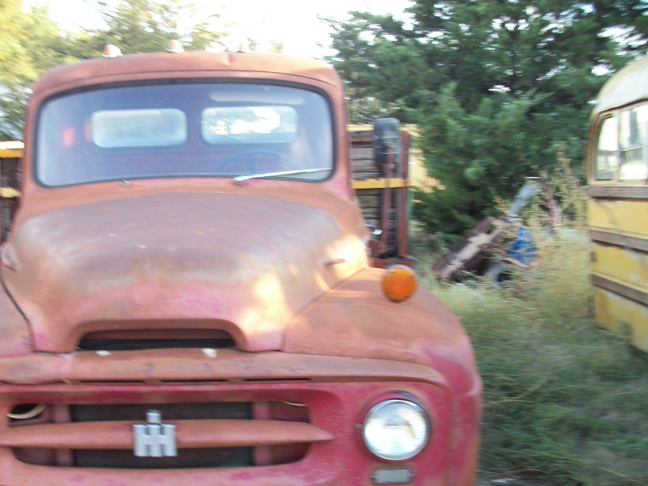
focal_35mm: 47
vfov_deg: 30.5
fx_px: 880
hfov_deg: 39.5
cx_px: 178
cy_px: 354
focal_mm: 5.7
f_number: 2.9
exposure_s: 1/80
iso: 80
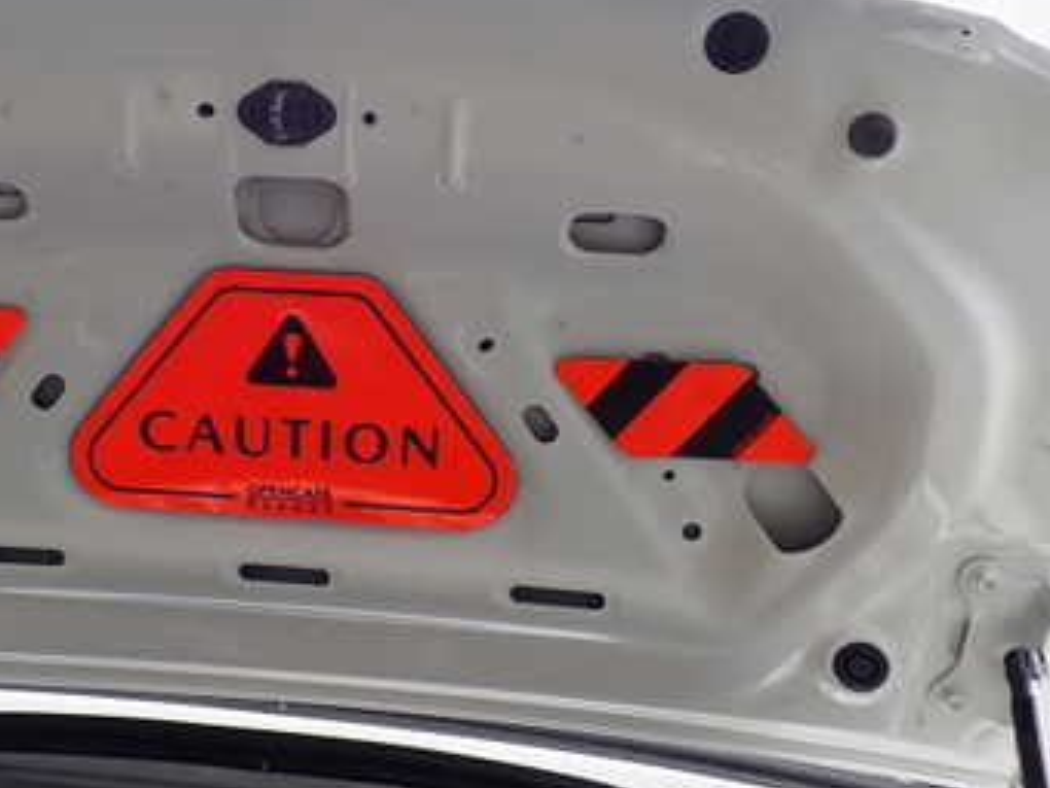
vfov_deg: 27.5
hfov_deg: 35.6
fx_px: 1608
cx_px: 300
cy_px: 324
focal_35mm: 53
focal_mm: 5.4
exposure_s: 1/160
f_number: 3.2
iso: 100
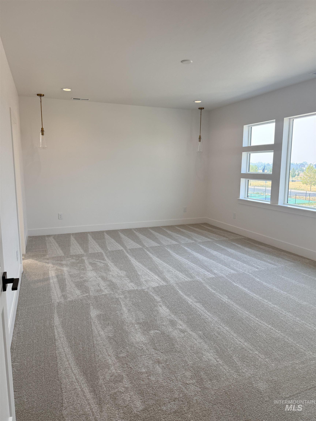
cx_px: 158
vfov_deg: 71.6
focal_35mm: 24
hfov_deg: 56.8
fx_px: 292
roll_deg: -1.2
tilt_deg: -10.3
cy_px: 210
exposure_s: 1/467
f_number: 1.78
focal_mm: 6.76
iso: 100
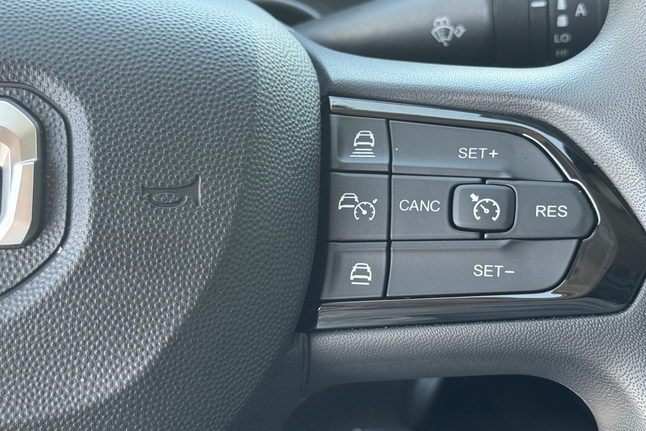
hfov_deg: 31.0
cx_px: 336
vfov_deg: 20.9
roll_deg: -2.2
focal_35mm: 65
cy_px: 204
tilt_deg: -41.3
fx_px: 1166
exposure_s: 1/121
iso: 80
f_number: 1.78
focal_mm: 6.76
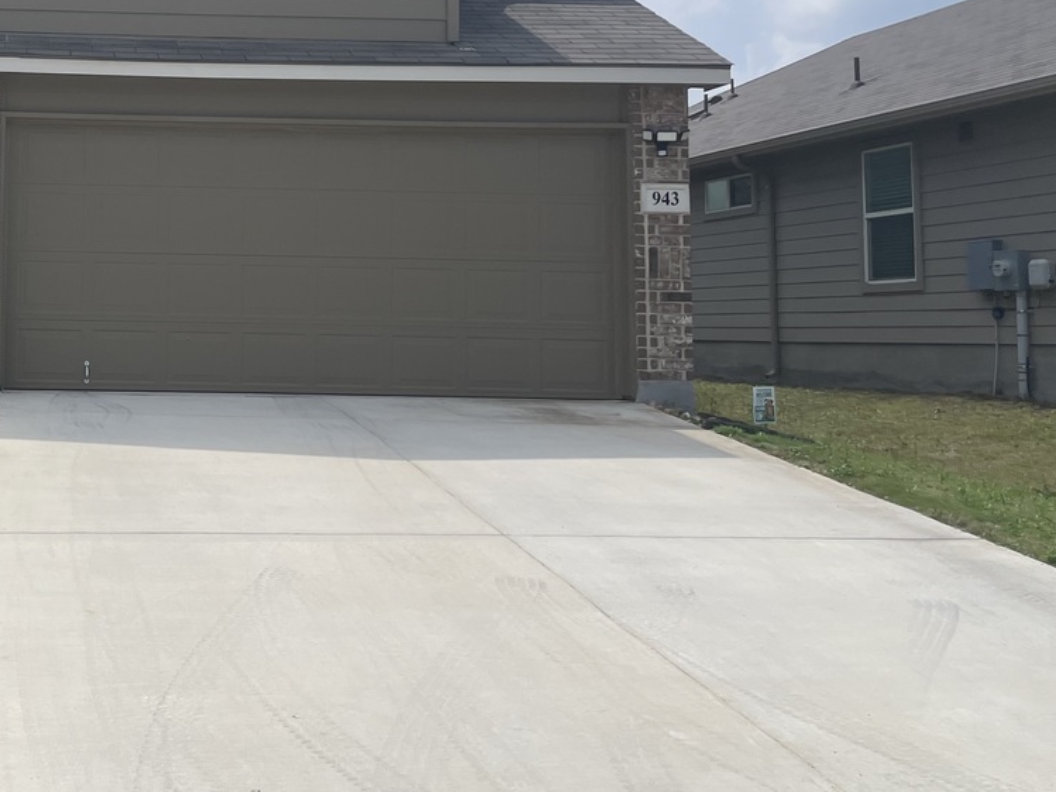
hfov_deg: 35.6
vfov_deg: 28.8
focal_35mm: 50
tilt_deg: +3.7
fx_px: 1526
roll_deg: -0.3
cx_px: 83
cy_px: 224
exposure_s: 1/5556
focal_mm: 4.2
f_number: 1.6
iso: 32
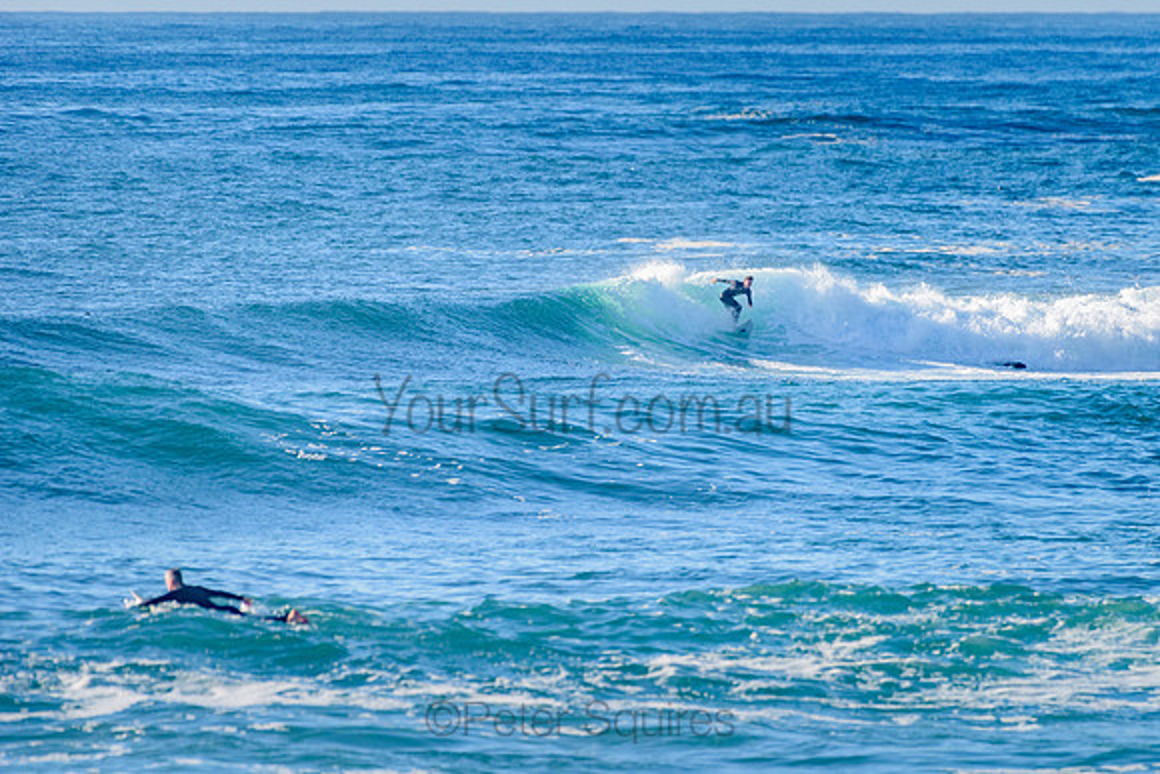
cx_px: 711
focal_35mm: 613
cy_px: 330
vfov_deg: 2.2
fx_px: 19763
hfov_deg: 3.4
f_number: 5.6
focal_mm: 500
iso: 320
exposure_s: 1/2000
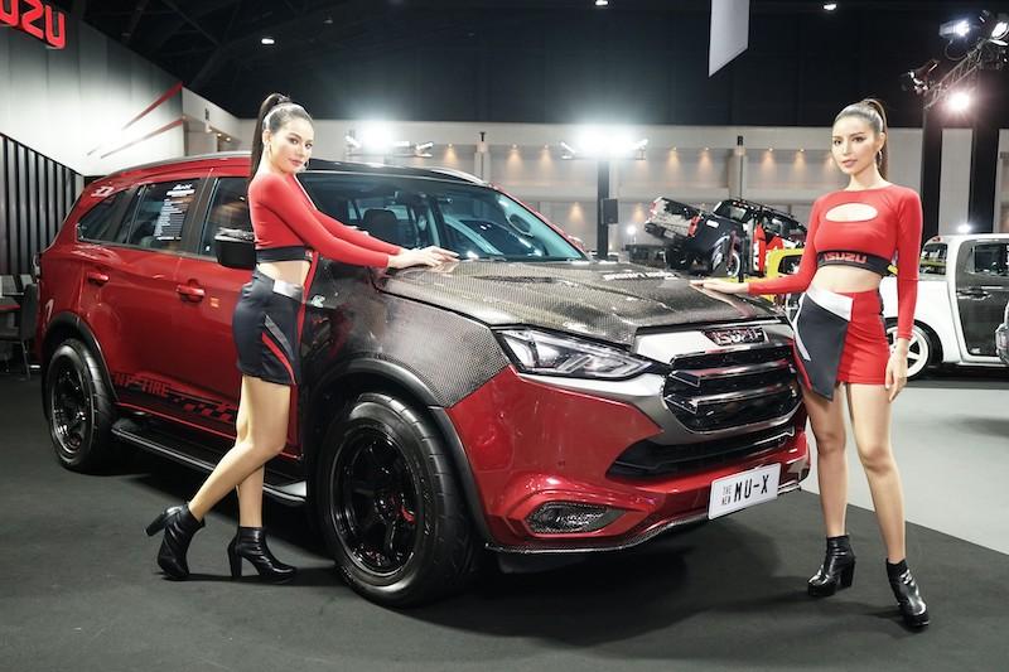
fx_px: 925
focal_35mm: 33
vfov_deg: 40.0
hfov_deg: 57.2
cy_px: 336
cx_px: 504
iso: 1600
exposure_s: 1/125
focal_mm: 33
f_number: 4.5
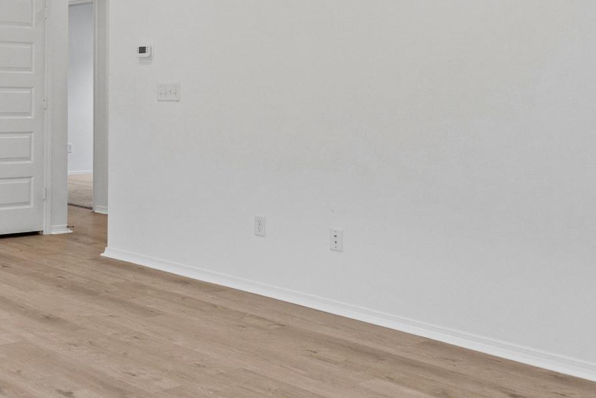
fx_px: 828
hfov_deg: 36.3
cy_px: 100
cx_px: 25
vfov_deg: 26.6
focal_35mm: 50
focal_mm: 12
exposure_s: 1/6
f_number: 9
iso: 250
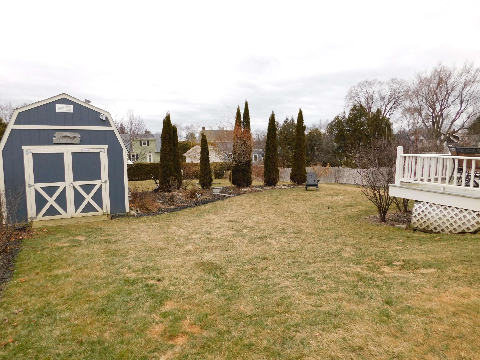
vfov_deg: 58.9
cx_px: 240
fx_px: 319
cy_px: 180
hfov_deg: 73.9
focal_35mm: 23
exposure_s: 1/320
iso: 125
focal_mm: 4
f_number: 3
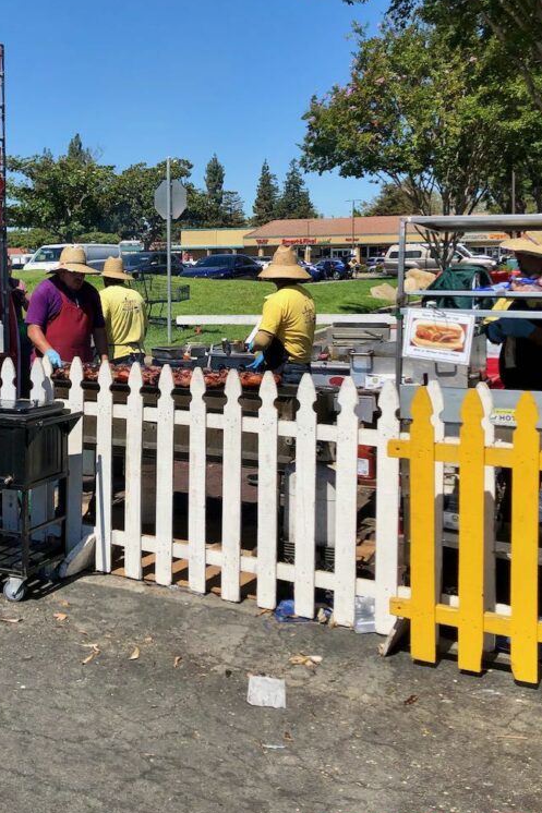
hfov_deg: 32.8
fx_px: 904
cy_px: 320
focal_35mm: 40
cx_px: 140
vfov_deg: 48.1
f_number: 1.8
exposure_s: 1/2404
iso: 20
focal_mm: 3.99
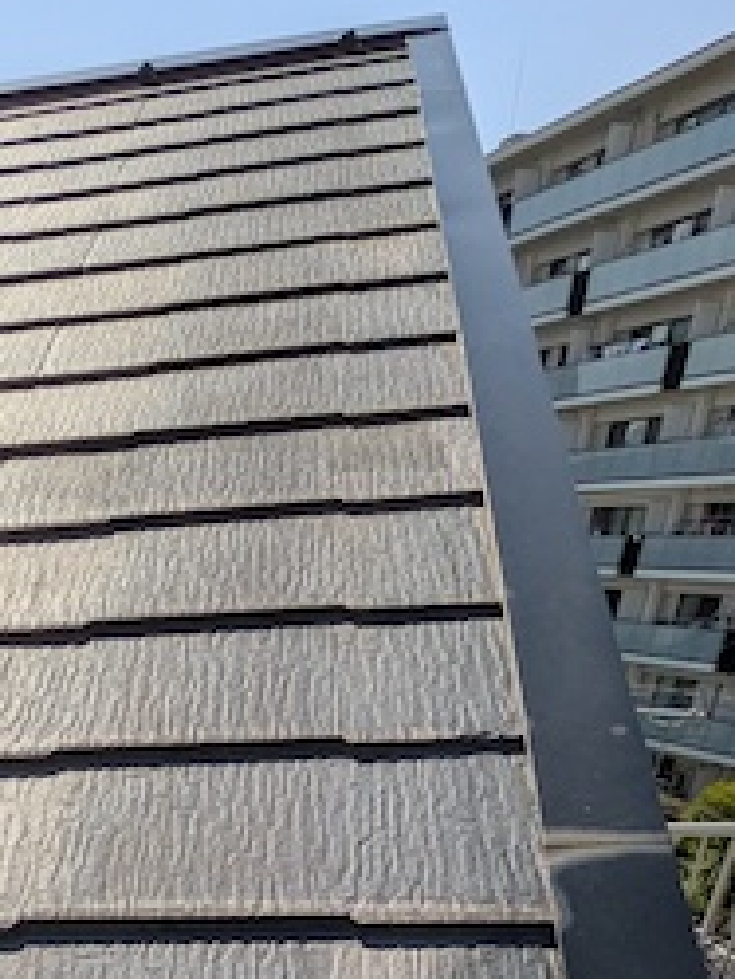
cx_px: 59
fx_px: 1018
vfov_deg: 36.7
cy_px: 1223
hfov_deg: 36.9
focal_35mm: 36
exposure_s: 1/2532
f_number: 2.2
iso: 39
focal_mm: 1.85
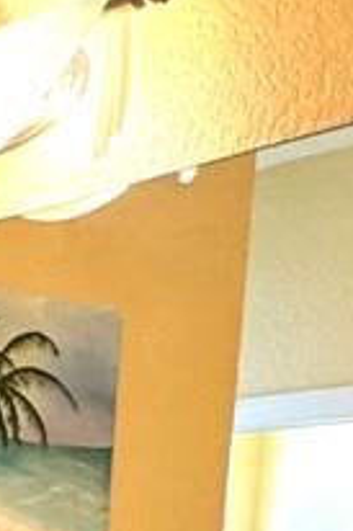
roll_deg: -1.4
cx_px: -219
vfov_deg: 16.4
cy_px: 817
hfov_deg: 11.5
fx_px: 1665
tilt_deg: -7.0
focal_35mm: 113
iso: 250
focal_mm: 2.22
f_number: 2.2
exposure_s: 1/120
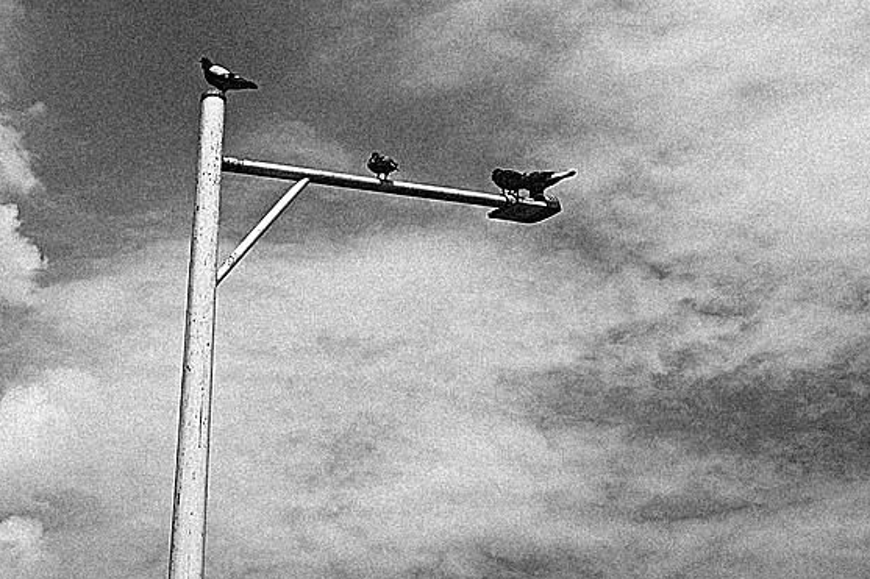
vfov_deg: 19.4
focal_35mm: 70
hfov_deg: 28.8
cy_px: 181
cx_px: 331
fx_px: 1691
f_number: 2.8
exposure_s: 1/1600
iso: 160
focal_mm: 18.3
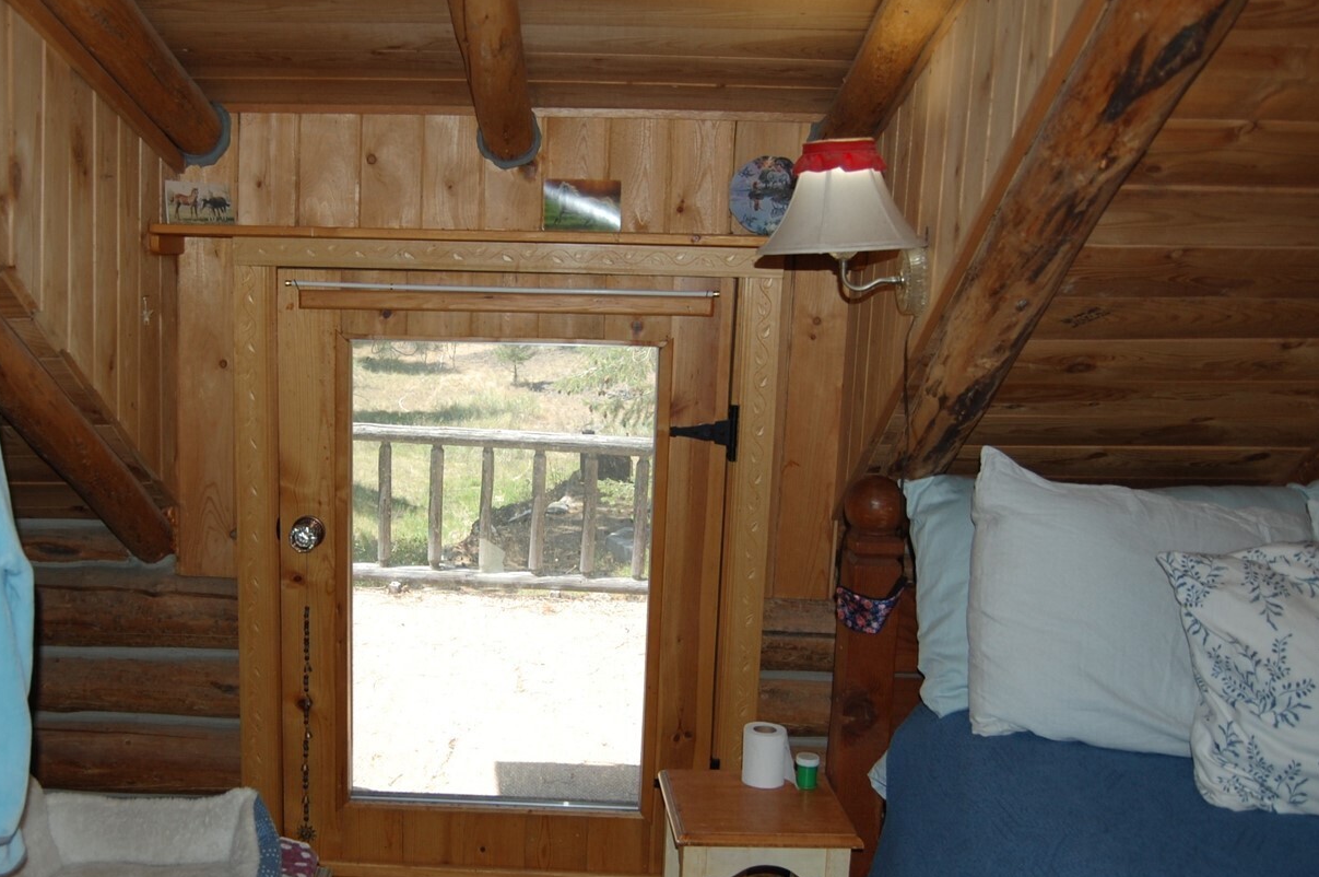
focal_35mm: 38
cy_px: 466
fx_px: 1391
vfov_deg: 35.0
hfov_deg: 50.2
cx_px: 486
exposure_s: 1/500
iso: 250
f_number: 3.5
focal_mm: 18
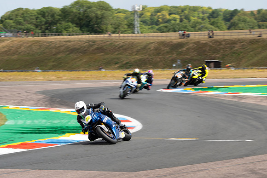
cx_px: 127
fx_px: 1559
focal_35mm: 210
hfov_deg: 9.8
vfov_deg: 6.5
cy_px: 84
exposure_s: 1/160
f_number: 11
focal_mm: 200
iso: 125
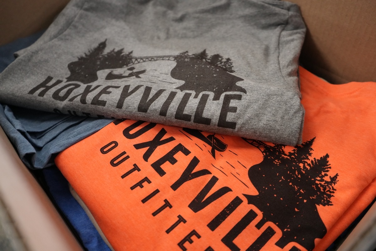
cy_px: 126
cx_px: 188
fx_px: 292
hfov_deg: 65.5
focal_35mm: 28
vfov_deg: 46.4
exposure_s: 1/100
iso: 3200
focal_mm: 28
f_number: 3.5
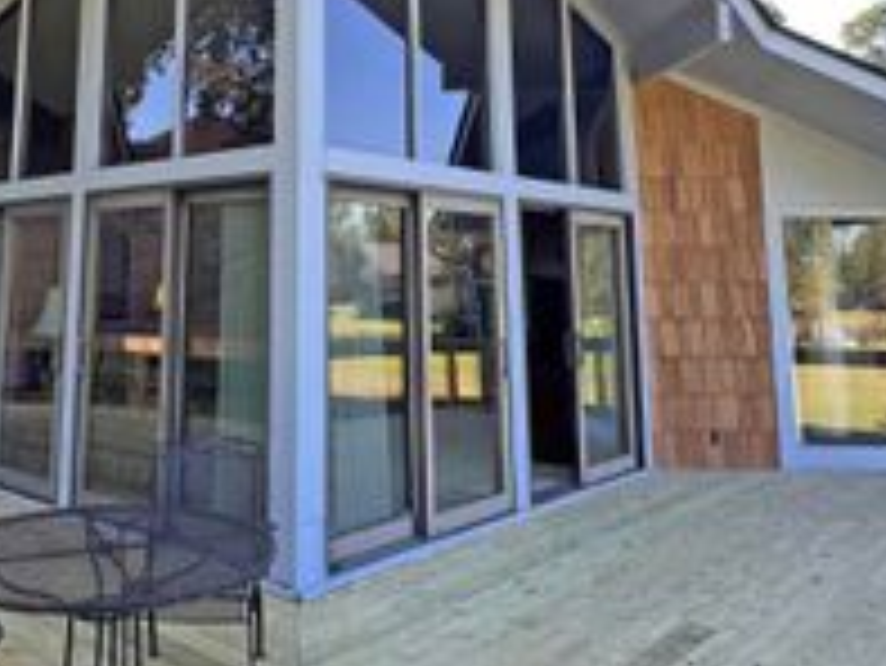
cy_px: 146
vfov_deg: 41.4
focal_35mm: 33
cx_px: 301
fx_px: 845
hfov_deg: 54.3
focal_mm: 1.57
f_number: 1.8
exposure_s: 1/99
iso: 32
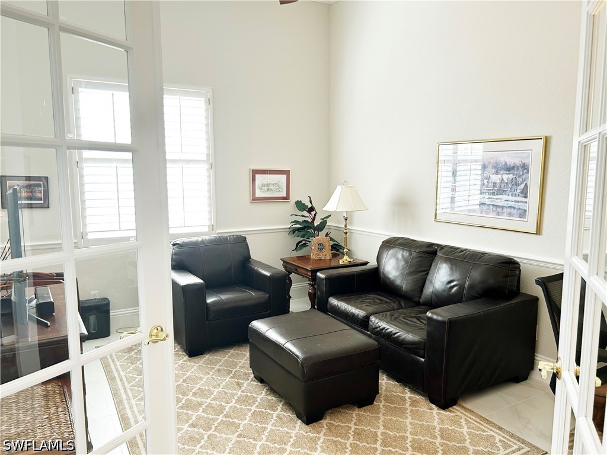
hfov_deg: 67.3
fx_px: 456
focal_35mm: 26
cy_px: 228
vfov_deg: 53.1
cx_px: 304
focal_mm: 5.7
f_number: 1.5
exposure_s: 1/60
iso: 80
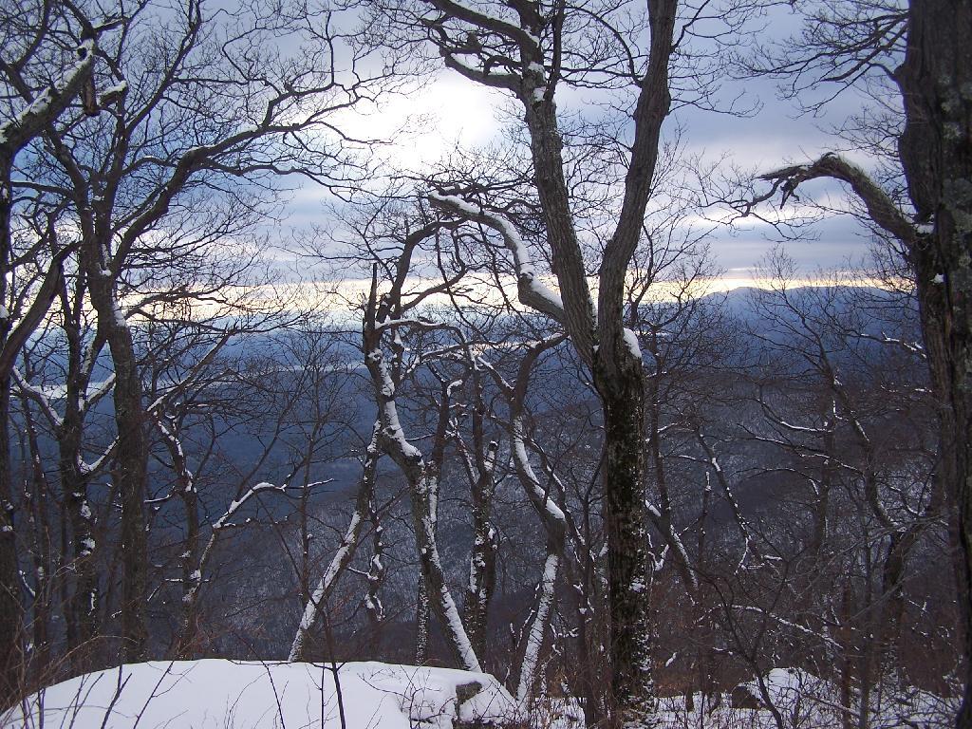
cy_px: 364
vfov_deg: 37.7
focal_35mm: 38
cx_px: 486
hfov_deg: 49.0
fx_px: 1067
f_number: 2.8
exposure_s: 1/200
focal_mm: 6.3
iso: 80
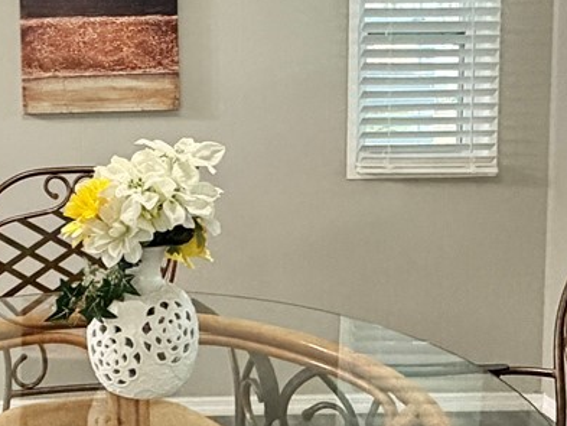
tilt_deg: -4.0
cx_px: 72
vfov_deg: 25.4
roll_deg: +1.5
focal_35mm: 57
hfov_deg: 32.3
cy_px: 118
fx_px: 934
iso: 400
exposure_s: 1/60
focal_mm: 2.22
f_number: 2.2
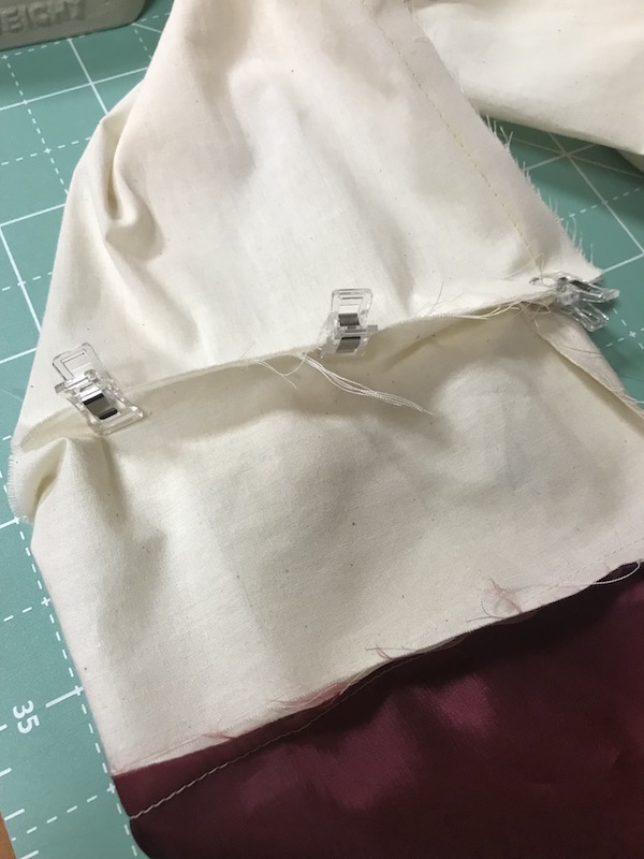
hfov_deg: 49.7
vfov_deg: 63.4
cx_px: 322
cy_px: 430
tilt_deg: -66.6
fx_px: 695
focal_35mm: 28
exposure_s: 1/30
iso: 40
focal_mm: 3.99
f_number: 1.8
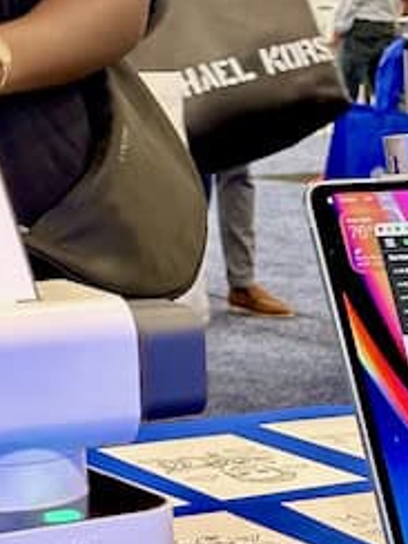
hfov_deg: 11.5
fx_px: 1980
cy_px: -40
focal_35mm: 126
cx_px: -111
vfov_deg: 15.3
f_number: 1.8
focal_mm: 6.9
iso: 250
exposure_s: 1/40
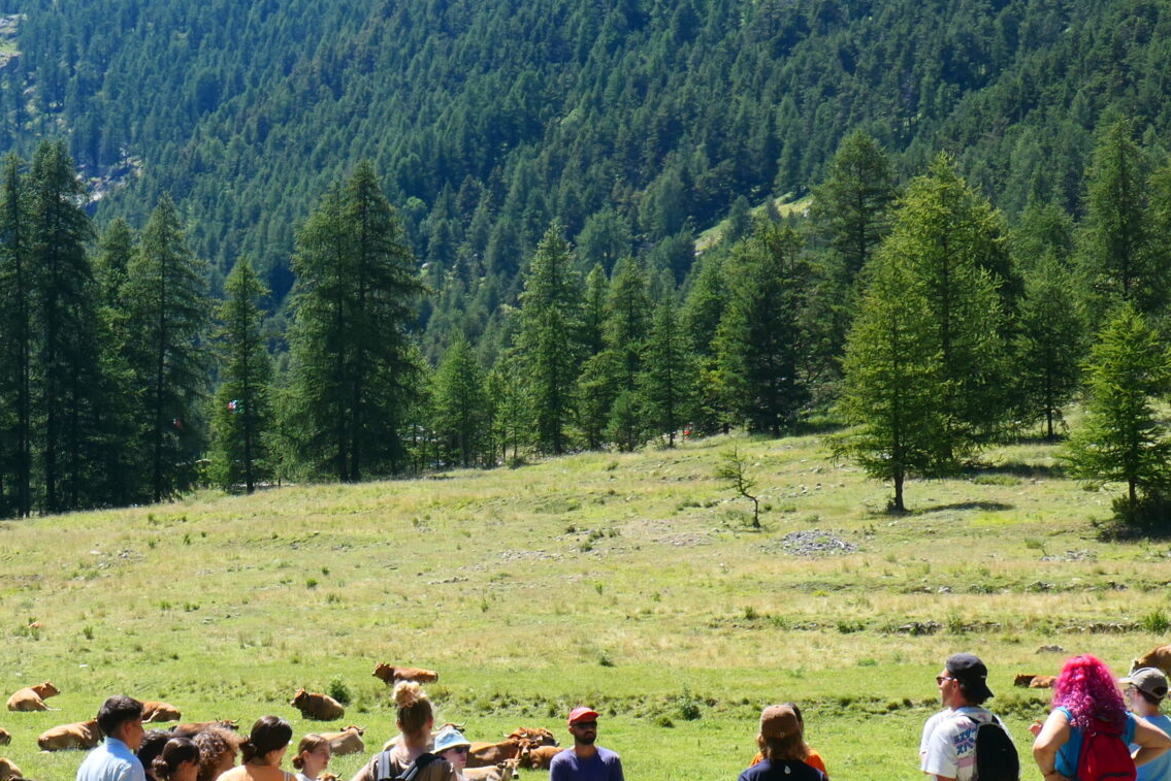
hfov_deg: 19.2
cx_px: 321
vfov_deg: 12.9
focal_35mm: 106
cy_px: 561
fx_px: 3448
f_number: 5.6
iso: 125
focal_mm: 17.1
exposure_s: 1/320
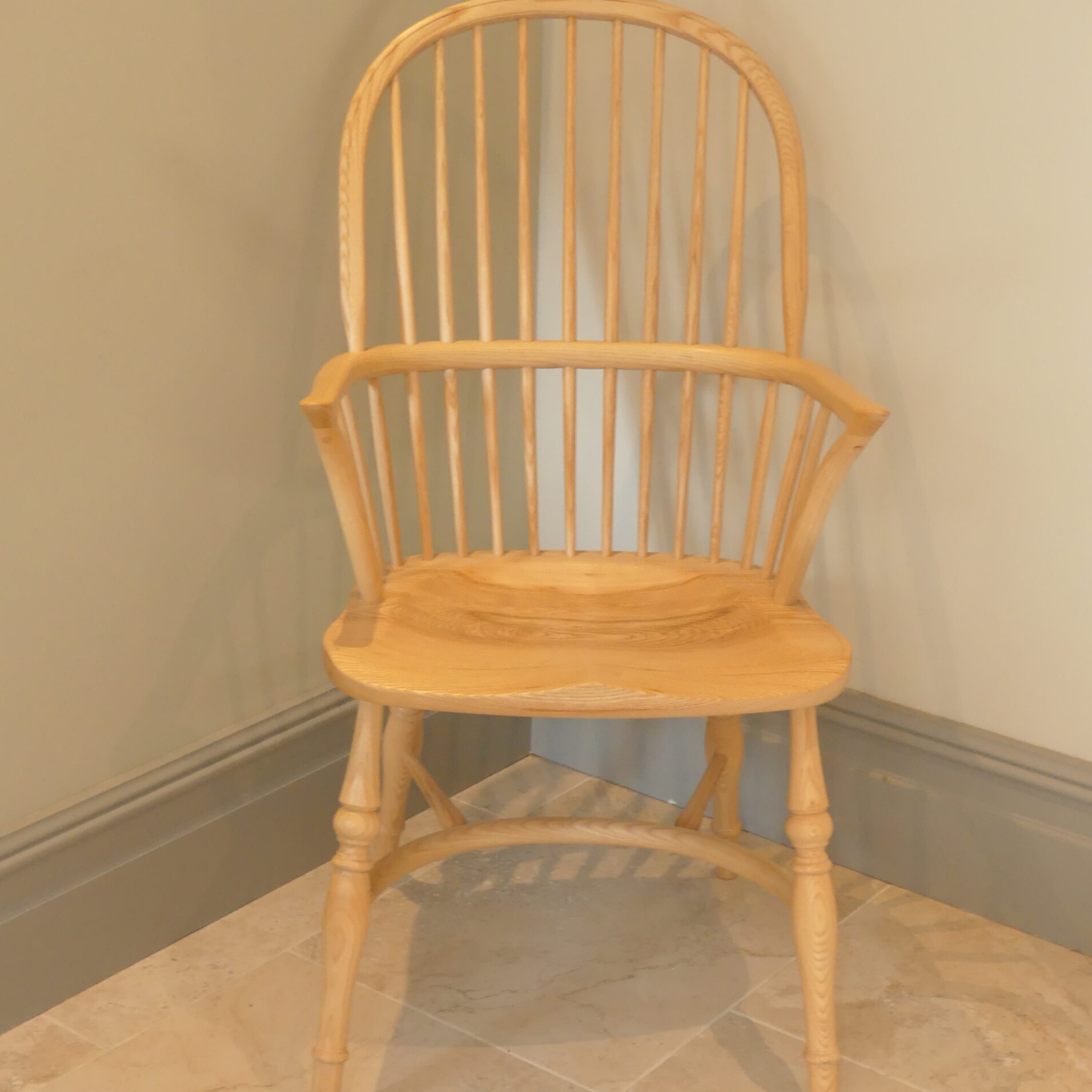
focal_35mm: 58
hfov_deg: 29.6
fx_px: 2070
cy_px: 631
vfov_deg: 29.5
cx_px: 544
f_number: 2.8
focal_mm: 8.7
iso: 500
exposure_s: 1/80
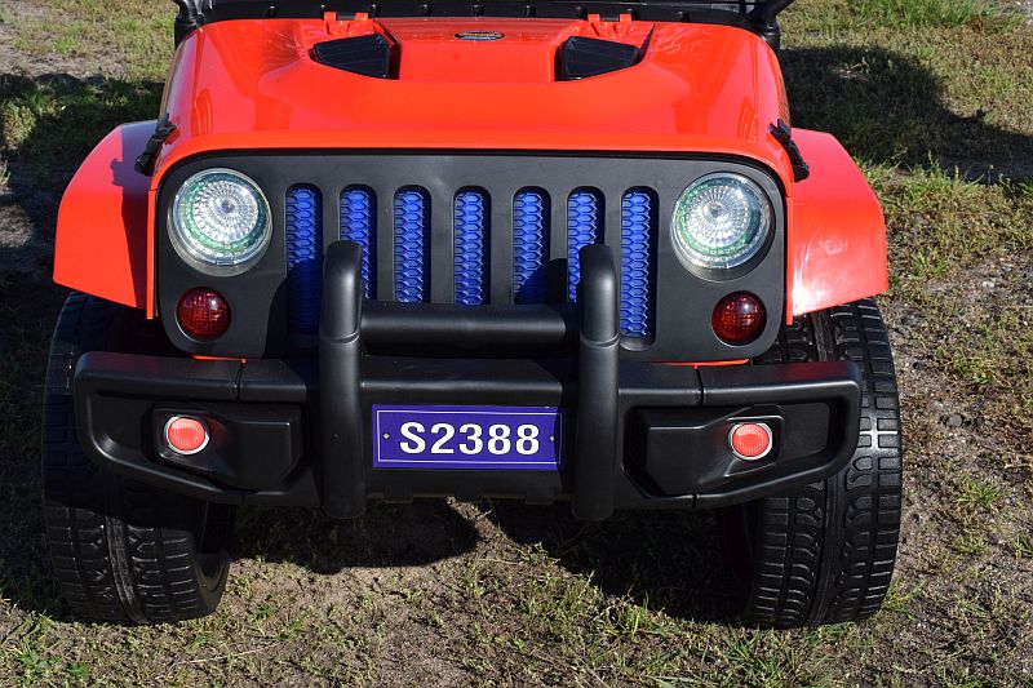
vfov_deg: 23.8
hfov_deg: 35.1
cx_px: 516
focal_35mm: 57
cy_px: 344
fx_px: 1635
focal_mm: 38
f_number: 25
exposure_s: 1/640
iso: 1000
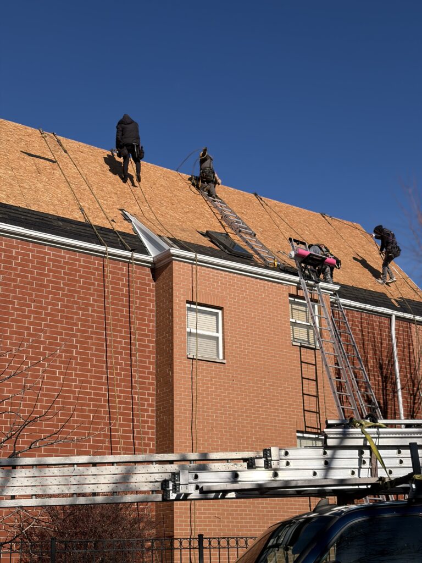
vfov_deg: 36.8
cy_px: 282
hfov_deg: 28.0
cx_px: 211
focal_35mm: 52
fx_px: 845
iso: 40
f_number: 1.6
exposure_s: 1/4975
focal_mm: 5.96
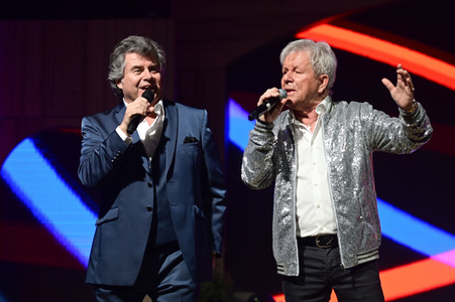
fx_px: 1263
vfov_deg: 13.7
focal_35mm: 100
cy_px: 151
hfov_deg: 20.4
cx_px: 228
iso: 1250
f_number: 2.8
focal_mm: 100
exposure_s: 1/320
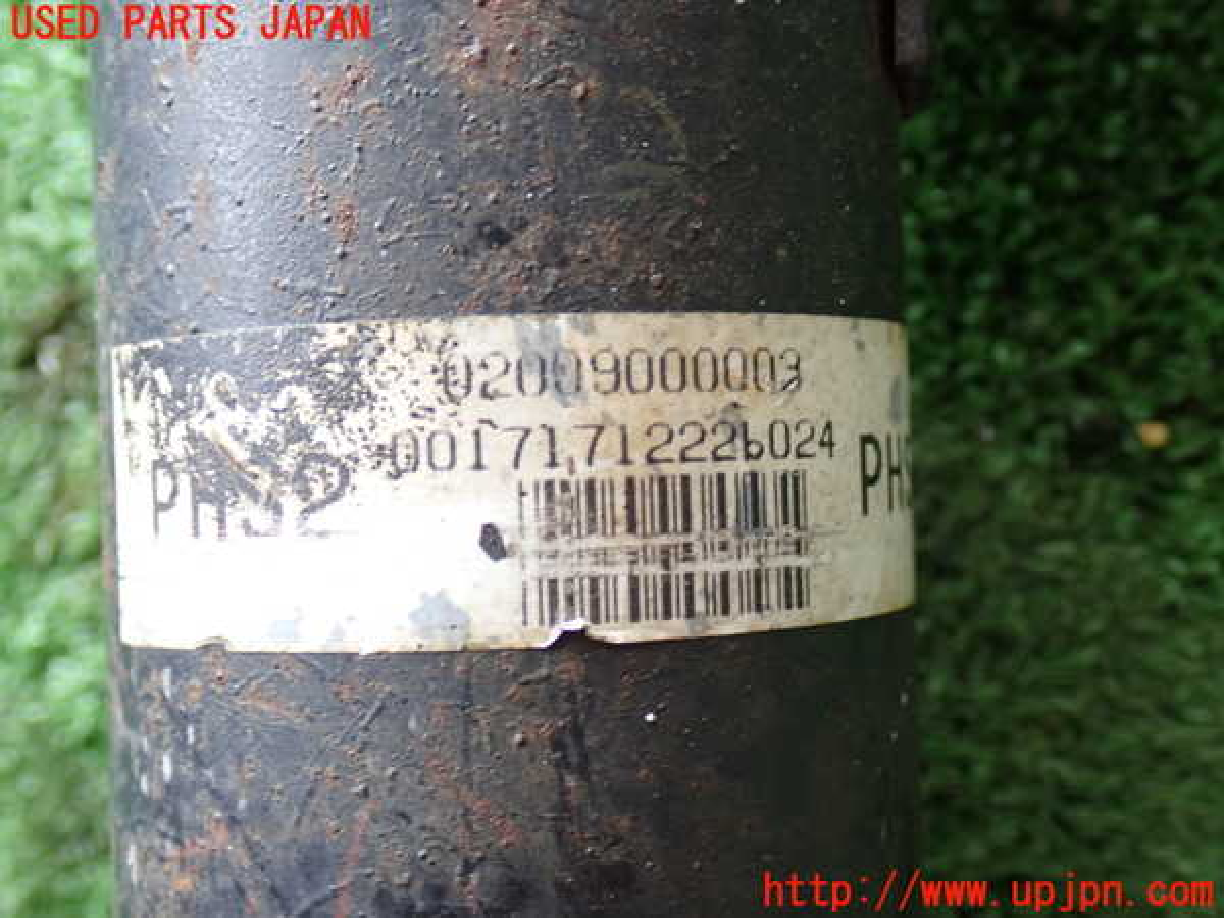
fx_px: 1768
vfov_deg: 29.1
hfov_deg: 38.2
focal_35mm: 50
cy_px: 459
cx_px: 612
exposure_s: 1/50
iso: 250
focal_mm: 9.01
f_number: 3.2
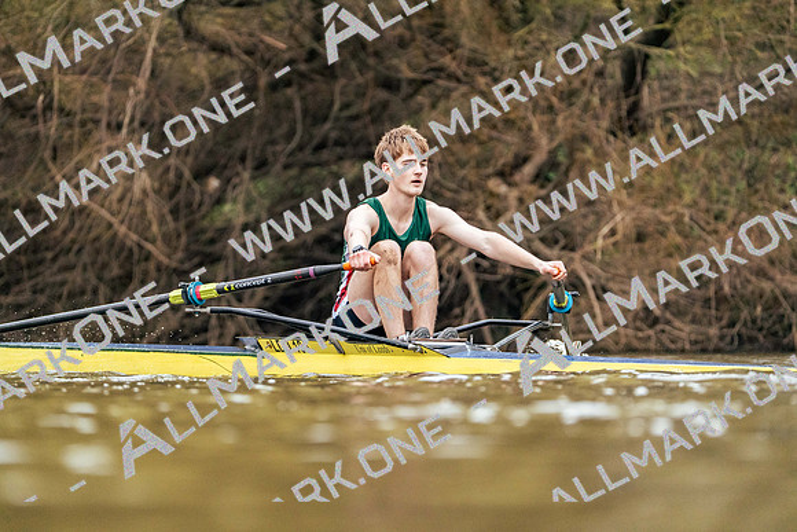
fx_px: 9522
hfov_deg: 4.8
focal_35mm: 430
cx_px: 398
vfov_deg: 3.2
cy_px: 266
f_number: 6.3
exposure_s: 1/1600
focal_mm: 430
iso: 6400
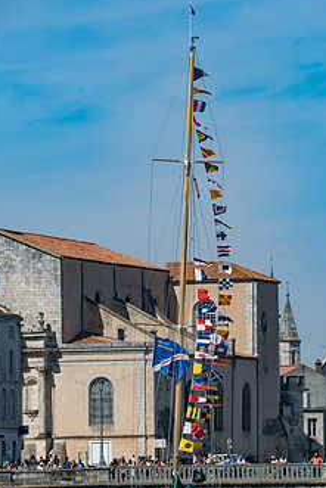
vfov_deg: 7.6
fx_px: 3691
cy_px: 298
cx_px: 214
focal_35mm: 272
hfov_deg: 5.1
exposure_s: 1/800
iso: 250
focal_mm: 200
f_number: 11
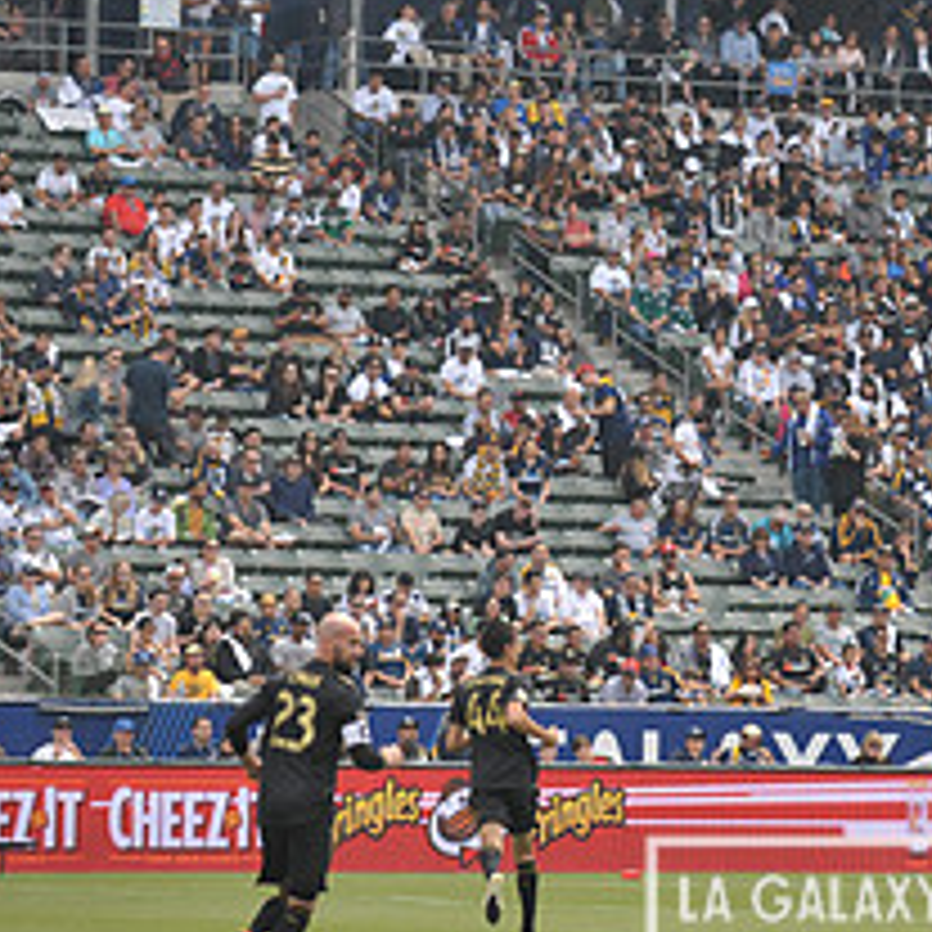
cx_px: 964
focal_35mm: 310
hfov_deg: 5.6
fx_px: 9443
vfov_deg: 5.6
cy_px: 221
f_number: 3.5
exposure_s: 1/2500
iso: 320
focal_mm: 130
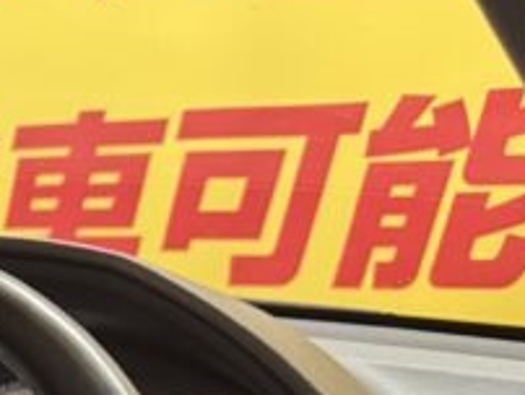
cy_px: 748
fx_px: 1443
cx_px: -392
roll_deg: +1.0
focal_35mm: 95
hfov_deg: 17.2
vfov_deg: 13.7
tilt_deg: -19.6
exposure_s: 1/50
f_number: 1.78
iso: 640
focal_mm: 6.76
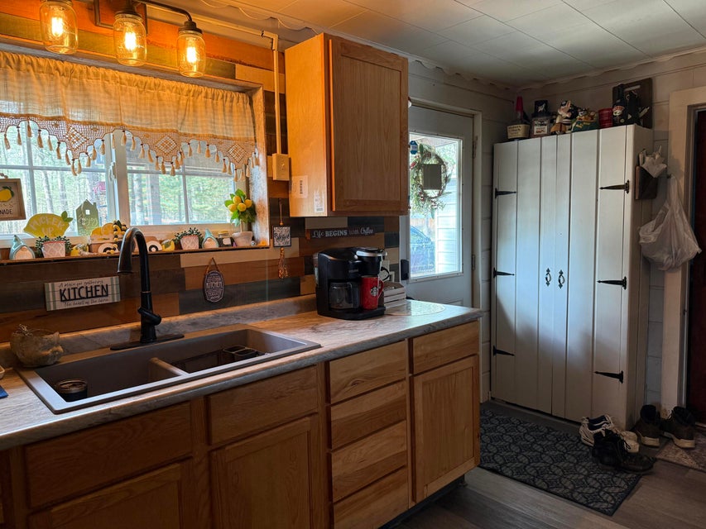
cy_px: 264
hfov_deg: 71.6
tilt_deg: -4.8
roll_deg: +1.2
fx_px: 490
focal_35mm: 24
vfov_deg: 56.8
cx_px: 353
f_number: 1.78
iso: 200
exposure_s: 1/60
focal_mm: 6.76
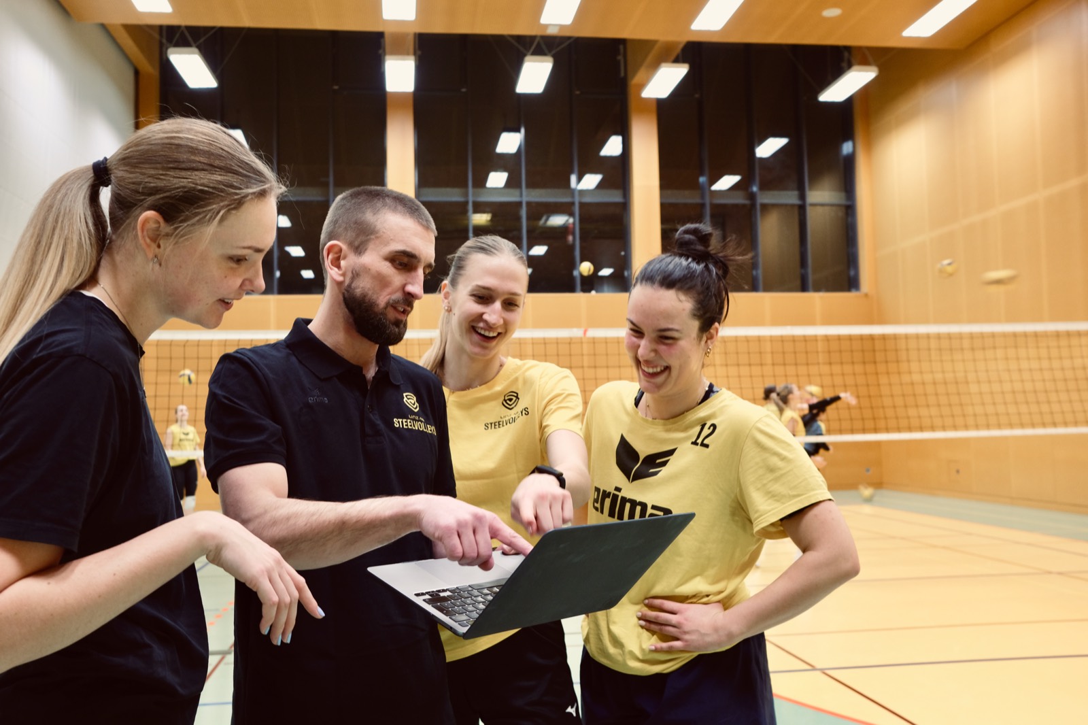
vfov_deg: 37.8
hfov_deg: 54.4
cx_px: 544
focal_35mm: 35
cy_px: 362
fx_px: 1057
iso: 1250
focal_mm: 23
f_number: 4.5
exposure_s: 1/34
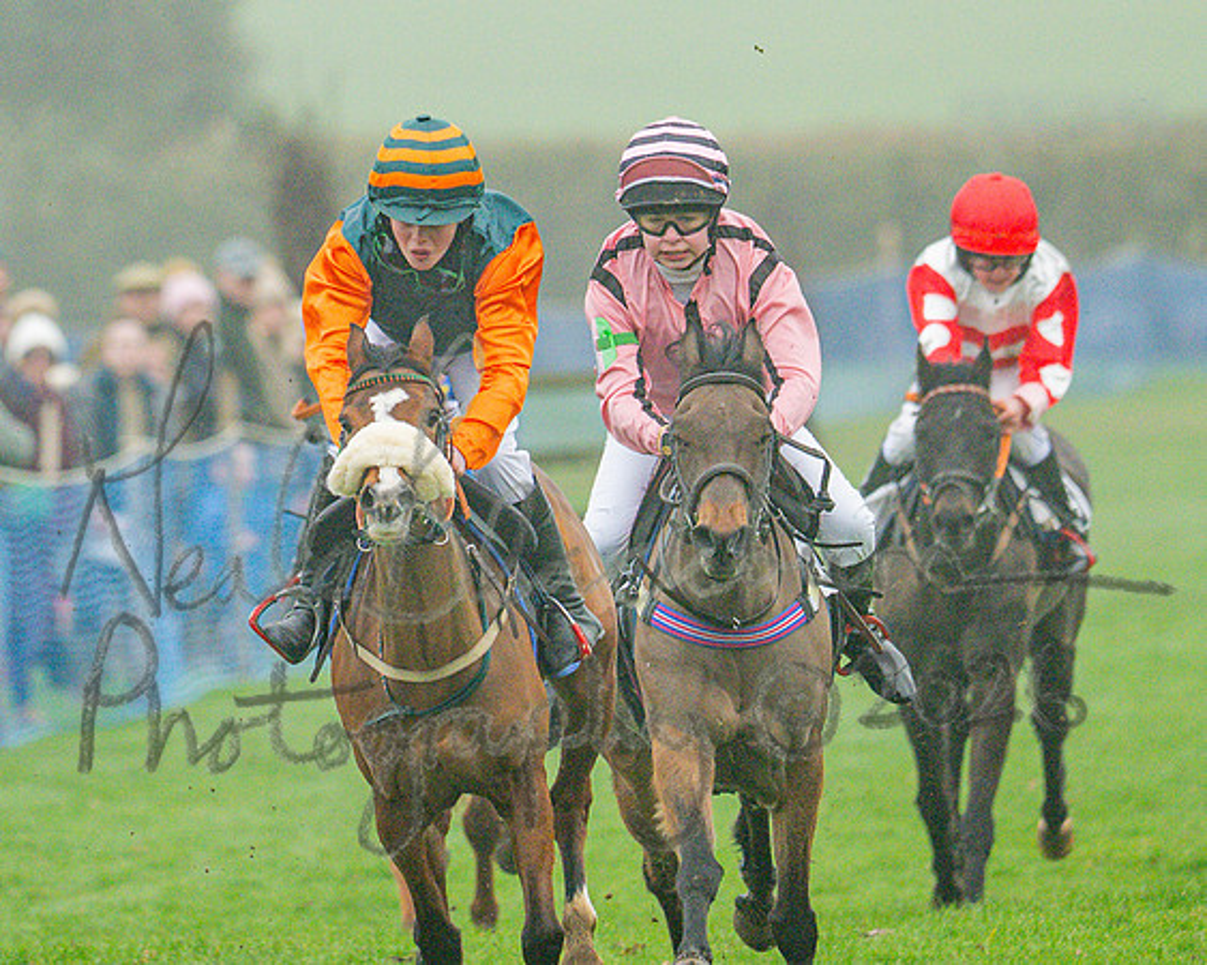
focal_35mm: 1095
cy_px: 184
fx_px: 39096
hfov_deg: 1.8
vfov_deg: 1.4
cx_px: 374
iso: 800
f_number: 5
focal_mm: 400
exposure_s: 1/1250
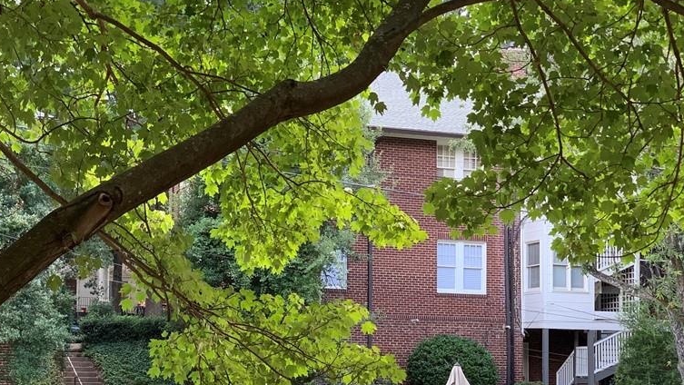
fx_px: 1397
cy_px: 312
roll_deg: -0.4
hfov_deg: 27.4
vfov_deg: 15.6
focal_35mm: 77
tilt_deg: +4.6
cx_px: 263
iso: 50
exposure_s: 1/122
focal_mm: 6
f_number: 2.4
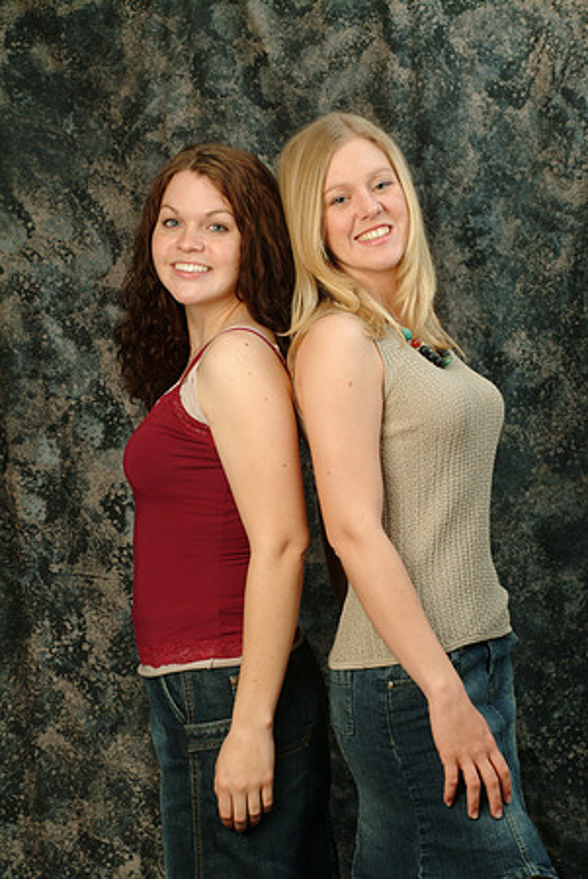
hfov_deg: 11.6
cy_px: 440
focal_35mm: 118
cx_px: 294
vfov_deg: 17.3
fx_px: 2896
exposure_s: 1/125
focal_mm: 79
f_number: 13
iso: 400
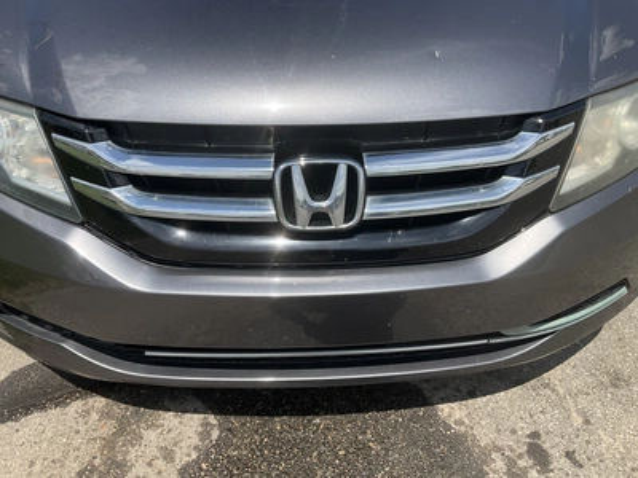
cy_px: 239
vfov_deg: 48.2
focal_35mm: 29
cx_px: 319
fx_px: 534
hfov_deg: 61.7
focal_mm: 3
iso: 25
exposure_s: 1/1730
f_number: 1.8
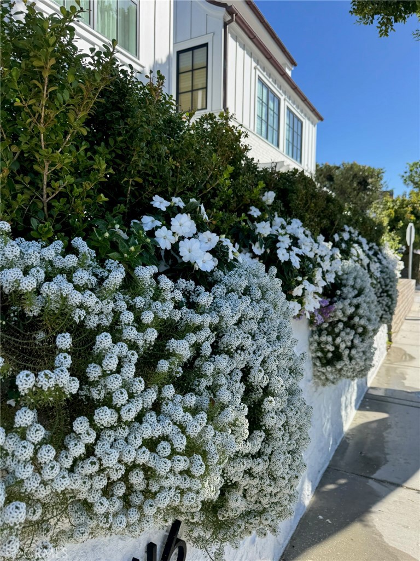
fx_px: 388
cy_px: 280
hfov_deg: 56.8
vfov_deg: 71.6
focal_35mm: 24
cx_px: 210
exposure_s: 1/1721
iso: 80
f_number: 1.78
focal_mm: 6.76
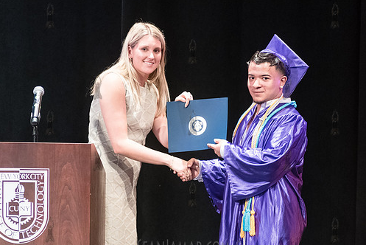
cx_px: 179
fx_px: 3326
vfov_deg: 4.2
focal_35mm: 327
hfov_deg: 6.3
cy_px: 141
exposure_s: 1/250
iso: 4000
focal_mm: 185
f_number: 2.8
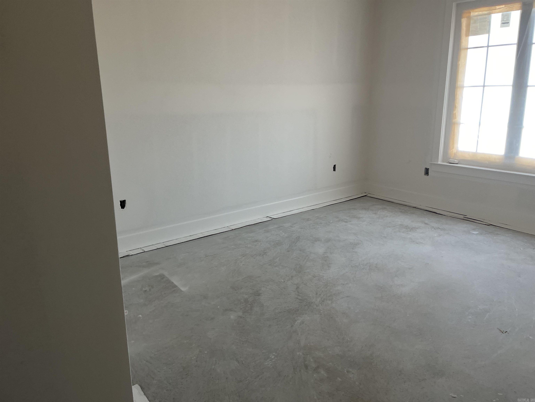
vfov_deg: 53.1
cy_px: 201
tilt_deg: -10.6
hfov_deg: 67.3
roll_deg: -0.9
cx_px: 268
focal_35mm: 26
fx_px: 402
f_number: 1.6
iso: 125
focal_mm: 5.1
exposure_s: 1/119
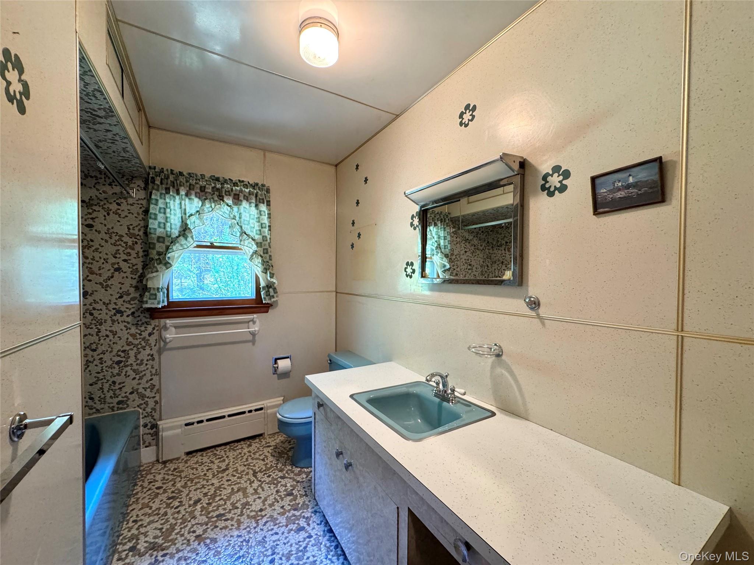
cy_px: 282
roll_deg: +0.2
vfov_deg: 85.7
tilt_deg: -1.9
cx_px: 377
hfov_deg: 102.1
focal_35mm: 14
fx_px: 305
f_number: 2.2
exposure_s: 1/60
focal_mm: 2.22
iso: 400
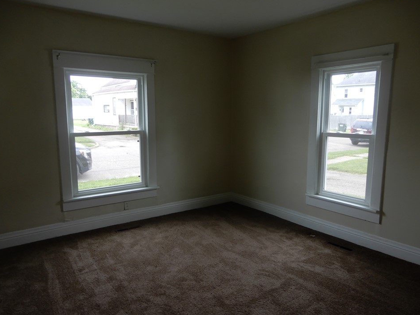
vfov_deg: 53.0
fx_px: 316
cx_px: 209
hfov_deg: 67.3
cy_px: 166
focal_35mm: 26
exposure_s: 1/50
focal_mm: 4.3
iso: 80
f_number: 3.4
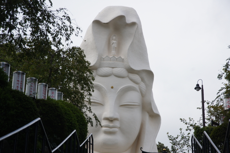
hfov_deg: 18.2
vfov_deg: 12.2
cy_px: 76
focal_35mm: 112
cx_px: 115
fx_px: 718
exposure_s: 1/320
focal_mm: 75
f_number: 10
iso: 200
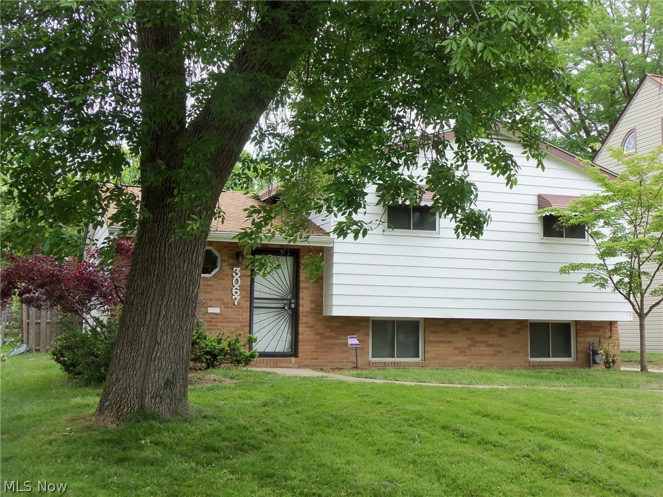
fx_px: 919
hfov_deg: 39.7
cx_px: 332
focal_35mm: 48
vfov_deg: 30.3
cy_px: 248
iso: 64
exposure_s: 1/200
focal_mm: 8.7
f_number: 3.8
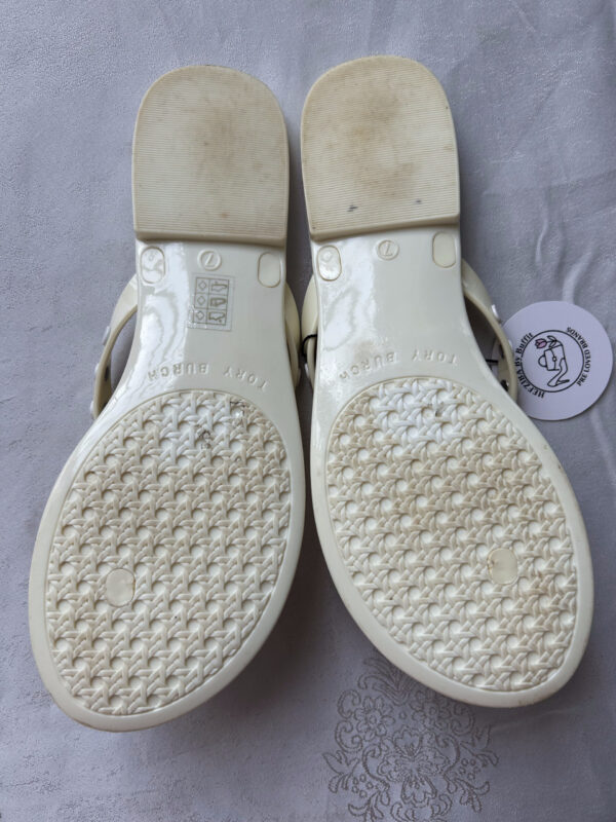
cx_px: 308
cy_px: 411
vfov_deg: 67.3
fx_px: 617
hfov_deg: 53.1
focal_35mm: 26
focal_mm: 5.7
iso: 50
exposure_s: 1/392
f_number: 1.5
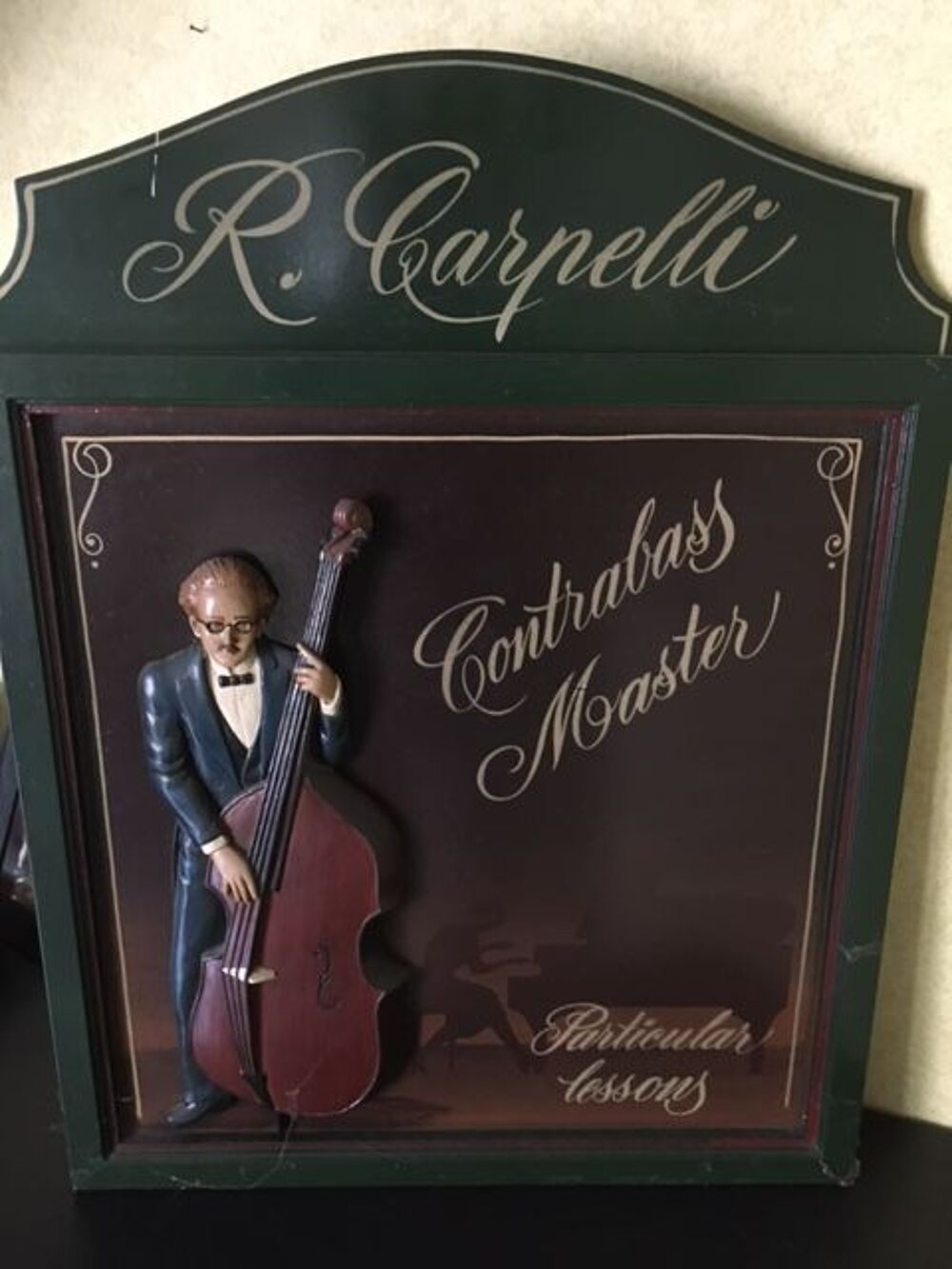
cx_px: 476
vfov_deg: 61.7
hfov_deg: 48.2
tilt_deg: -25.1
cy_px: 634
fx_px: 1063
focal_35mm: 29
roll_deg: +0.3
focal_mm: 4.15
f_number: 2.2
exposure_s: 1/17
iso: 400
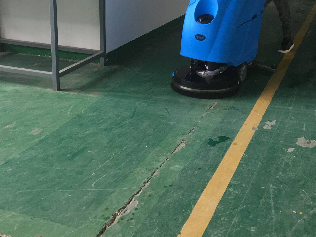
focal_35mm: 52
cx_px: 193
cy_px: 49
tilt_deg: -15.6
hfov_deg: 36.7
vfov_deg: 27.5
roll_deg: -1.2
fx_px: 475
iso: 40
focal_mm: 4.15
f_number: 2.2
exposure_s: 1/17
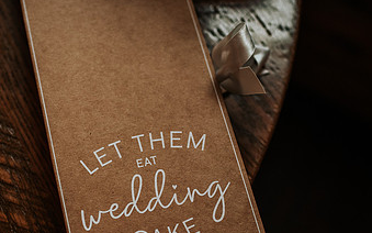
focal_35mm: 61
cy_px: 162
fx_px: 619
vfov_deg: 21.2
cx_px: 151
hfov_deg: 33.4
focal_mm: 35
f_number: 2.2
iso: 1000
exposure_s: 1/200
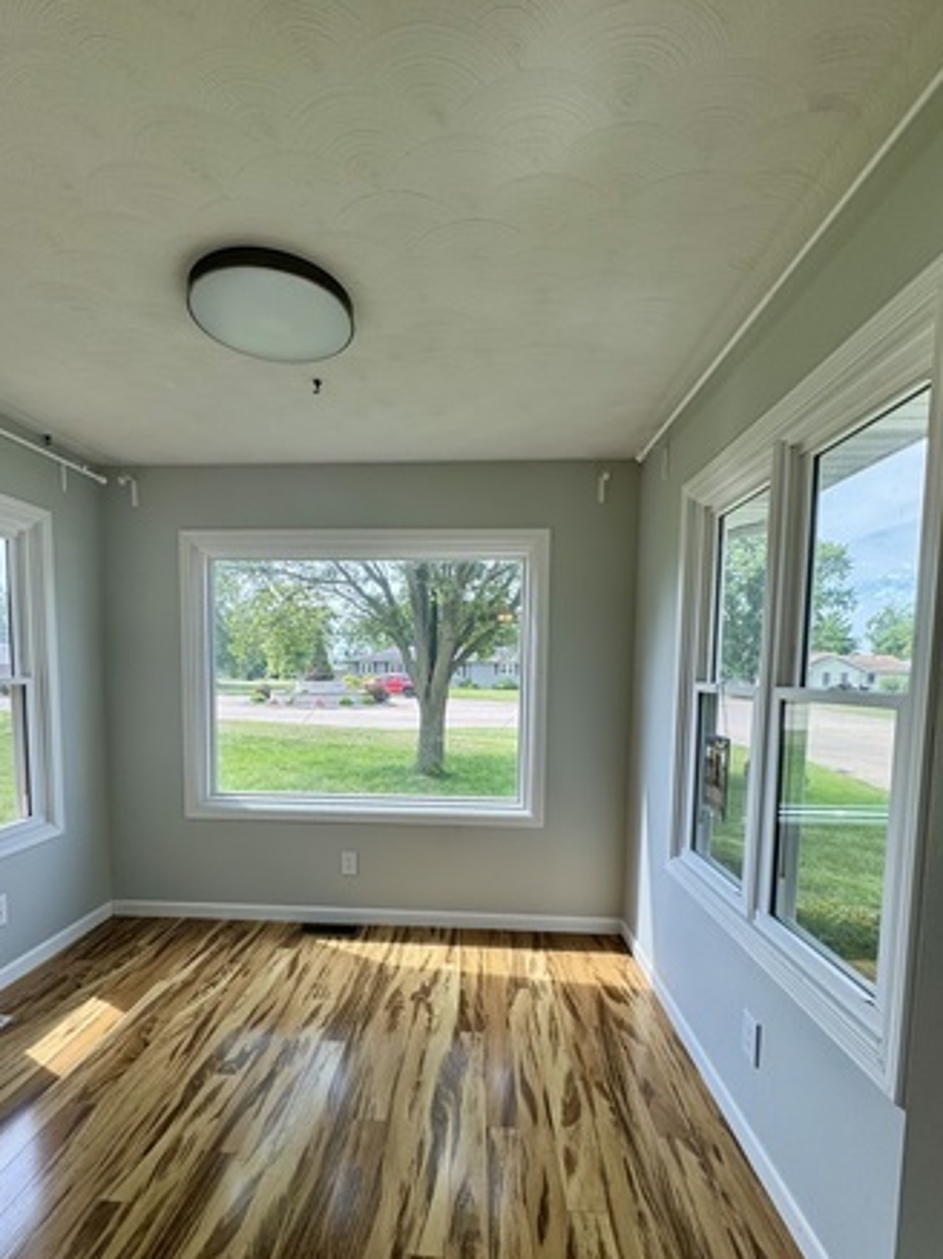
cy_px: 716
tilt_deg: -5.2
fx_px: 582
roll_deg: -0.2
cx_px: 438
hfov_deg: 77.9
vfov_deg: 94.0
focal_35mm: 16
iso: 40
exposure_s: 1/211
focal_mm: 2.22
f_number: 2.2
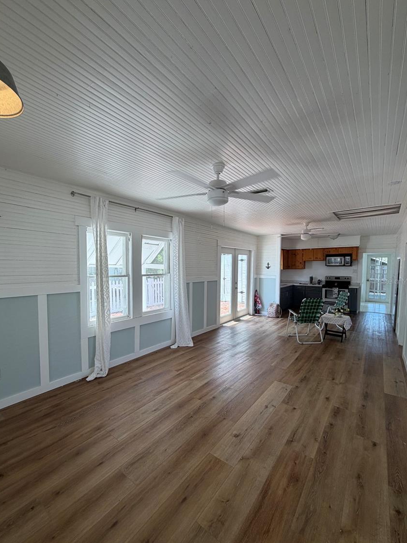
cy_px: 281
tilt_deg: -3.4
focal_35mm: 15
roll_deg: +0.5
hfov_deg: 81.7
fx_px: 235
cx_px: 198
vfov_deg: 98.1
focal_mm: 2.22
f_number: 2.2
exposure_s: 1/121
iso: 50
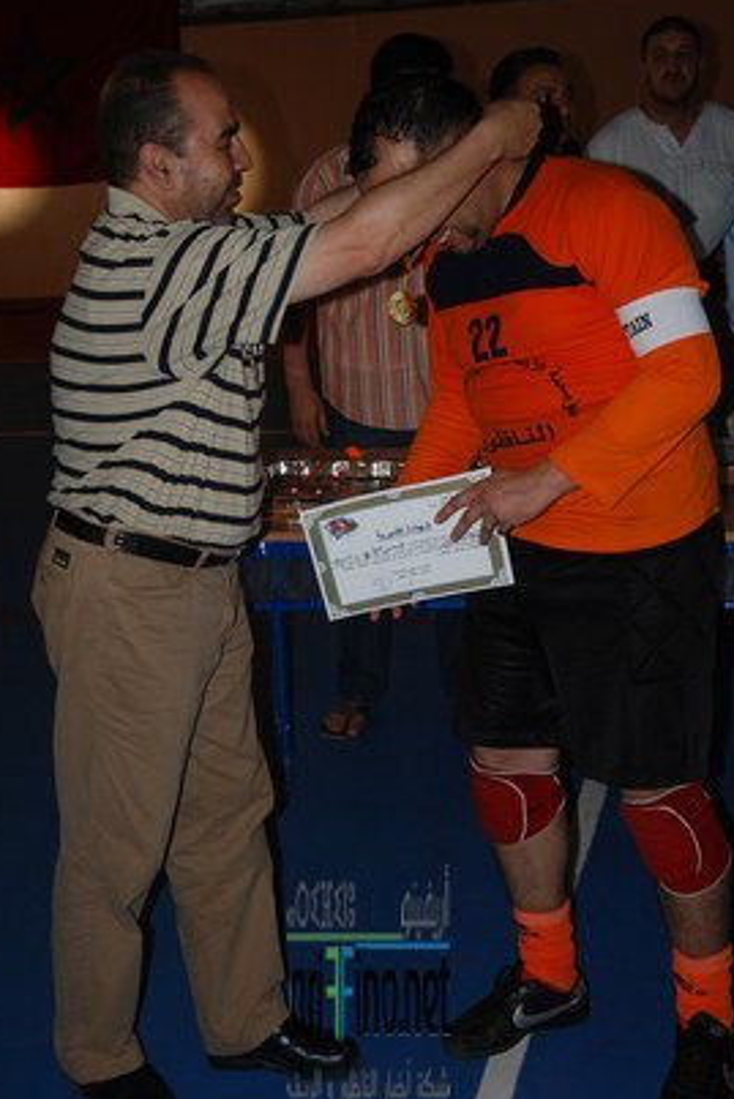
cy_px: 496
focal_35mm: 57
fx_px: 1742
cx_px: 370
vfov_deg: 35.0
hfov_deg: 23.8
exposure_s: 1/60
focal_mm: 34
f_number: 4.5
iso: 200
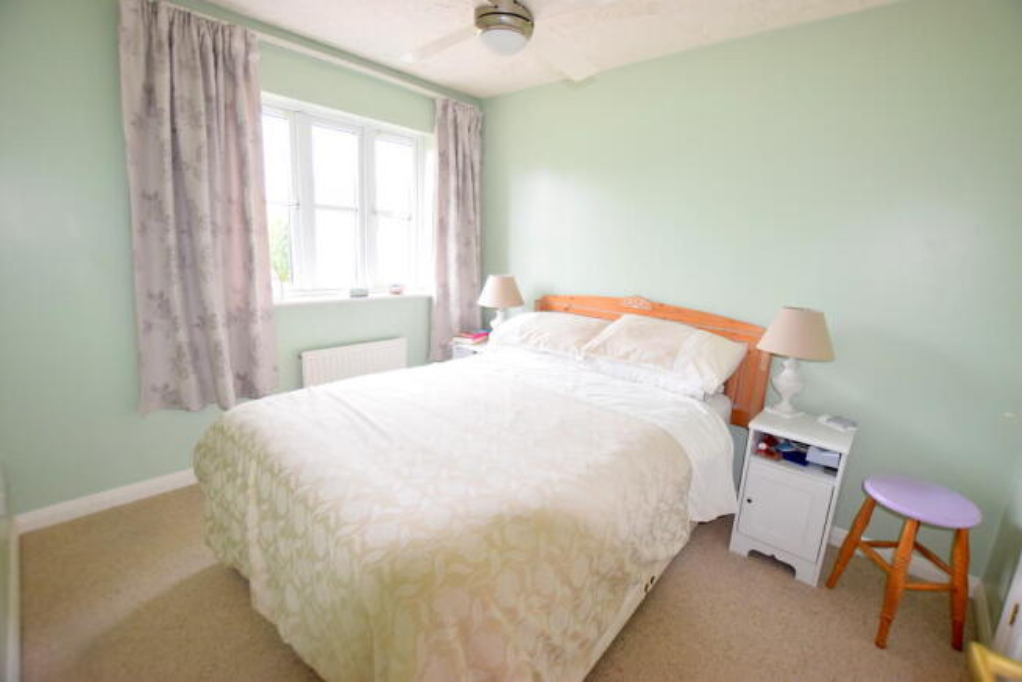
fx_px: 426
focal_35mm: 15
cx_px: 511
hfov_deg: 100.4
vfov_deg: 77.4
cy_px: 341
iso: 800
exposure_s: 1/80
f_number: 4.5
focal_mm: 10
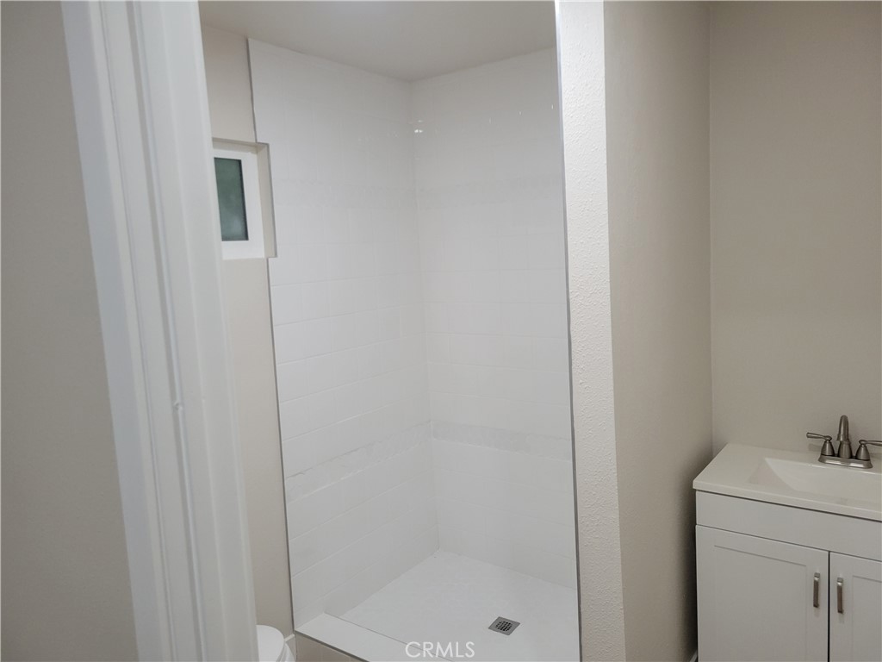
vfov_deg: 53.1
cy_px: 331
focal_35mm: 26
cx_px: 441
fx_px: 662
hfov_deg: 67.3
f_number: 1.8
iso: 250
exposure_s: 1/120
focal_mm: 5.4
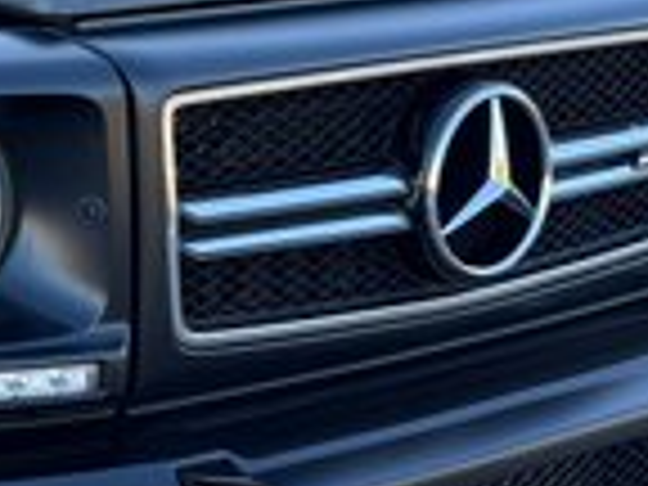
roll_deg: -0.2
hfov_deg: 15.3
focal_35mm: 120
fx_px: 2246
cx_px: -288
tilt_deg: -8.8
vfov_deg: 12.3
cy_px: 76
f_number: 1.78
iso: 80
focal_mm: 6.76
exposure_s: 1/440
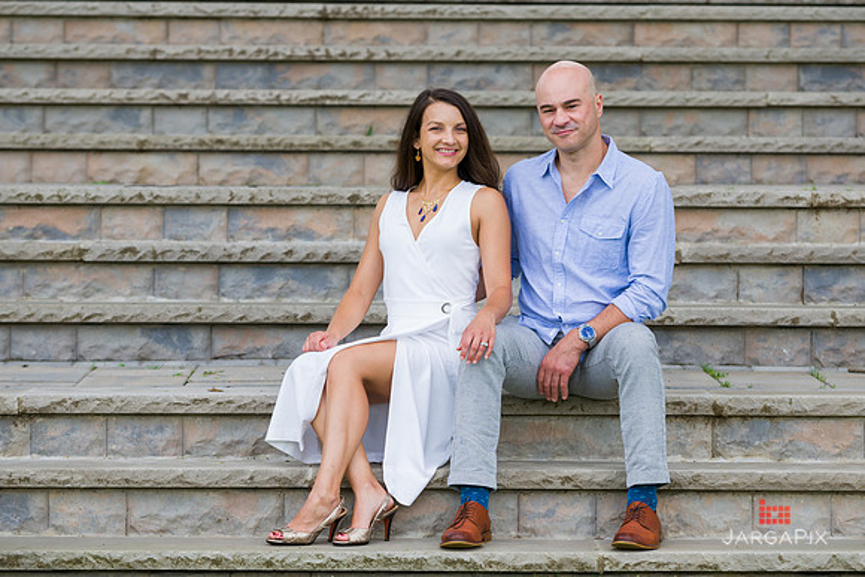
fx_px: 3288
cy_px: 266
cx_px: 432
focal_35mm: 137
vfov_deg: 10.0
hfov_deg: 15.0
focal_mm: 112
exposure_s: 1/500
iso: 200
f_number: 4
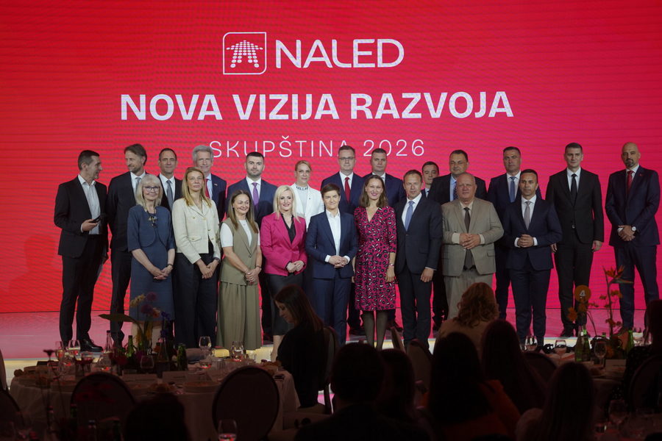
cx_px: 331
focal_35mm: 70
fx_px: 1287
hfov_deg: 28.8
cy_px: 220
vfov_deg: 19.5
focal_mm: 70
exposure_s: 1/500
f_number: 4
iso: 1600
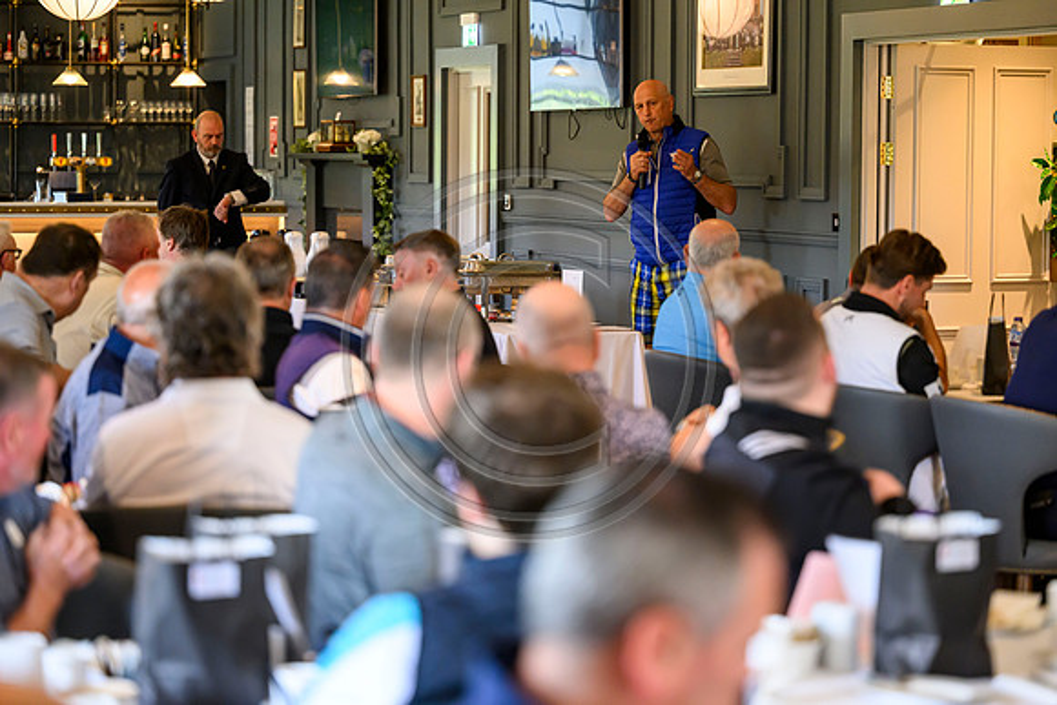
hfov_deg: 18.6
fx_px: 3230
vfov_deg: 12.5
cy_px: 352
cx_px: 528
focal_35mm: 110
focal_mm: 110
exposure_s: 1/500
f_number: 2.8
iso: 4000
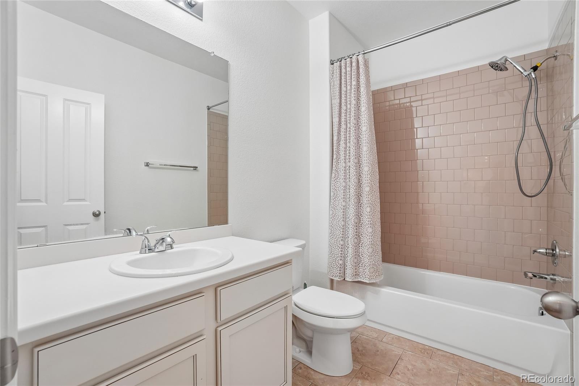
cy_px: 193
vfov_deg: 77.3
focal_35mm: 15
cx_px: 290
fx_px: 241
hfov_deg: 100.4
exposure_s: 1/25
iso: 400
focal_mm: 10
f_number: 8
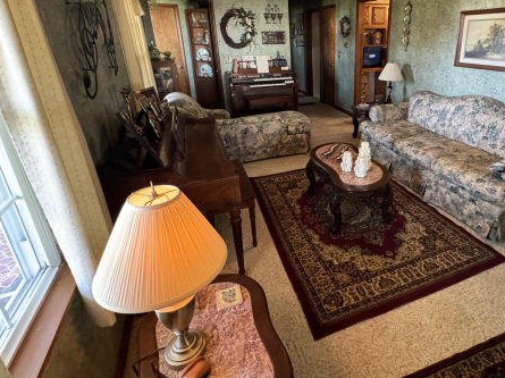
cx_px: 322
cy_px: 142
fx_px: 306
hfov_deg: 77.3
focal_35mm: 21
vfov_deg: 62.5
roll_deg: -0.3
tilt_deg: -20.5
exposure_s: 1/60
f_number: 2.2
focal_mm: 2.22
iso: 1000
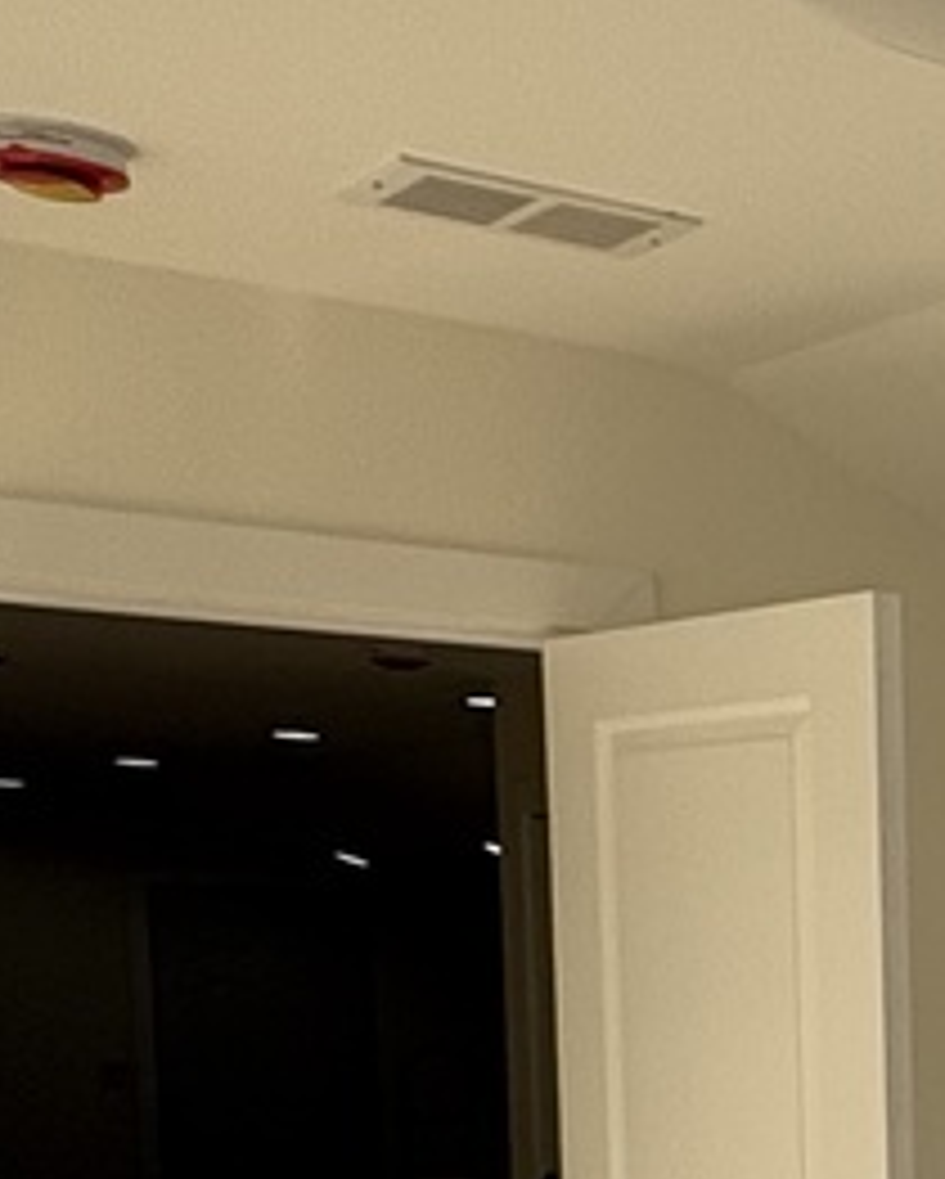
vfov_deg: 24.2
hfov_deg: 15.8
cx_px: 1926
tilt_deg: -3.1
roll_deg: +0.6
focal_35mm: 75
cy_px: 1197
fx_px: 2619
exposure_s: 1/456
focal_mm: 2.22
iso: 40
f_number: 2.2
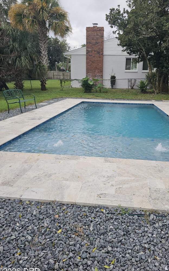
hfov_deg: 47.2
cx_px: 104
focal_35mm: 26
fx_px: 192
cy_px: 140
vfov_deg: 70.4
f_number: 1.7
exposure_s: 1/323
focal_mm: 6.3
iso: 10
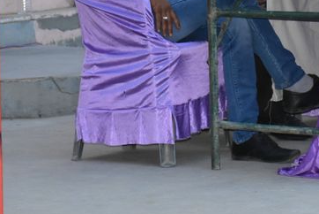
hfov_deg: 7.4
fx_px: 2465
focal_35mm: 278
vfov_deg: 4.9
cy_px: -106
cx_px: 211
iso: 1600
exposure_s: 1/250
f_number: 7.1
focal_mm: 56
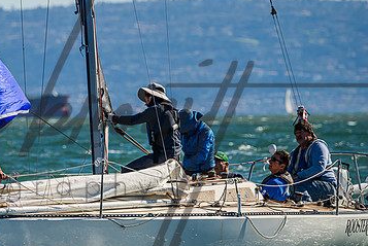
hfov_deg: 3.2
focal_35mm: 649
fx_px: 6642
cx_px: 106
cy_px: 110
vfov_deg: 2.1
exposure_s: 1/2000
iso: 400
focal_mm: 400
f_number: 8
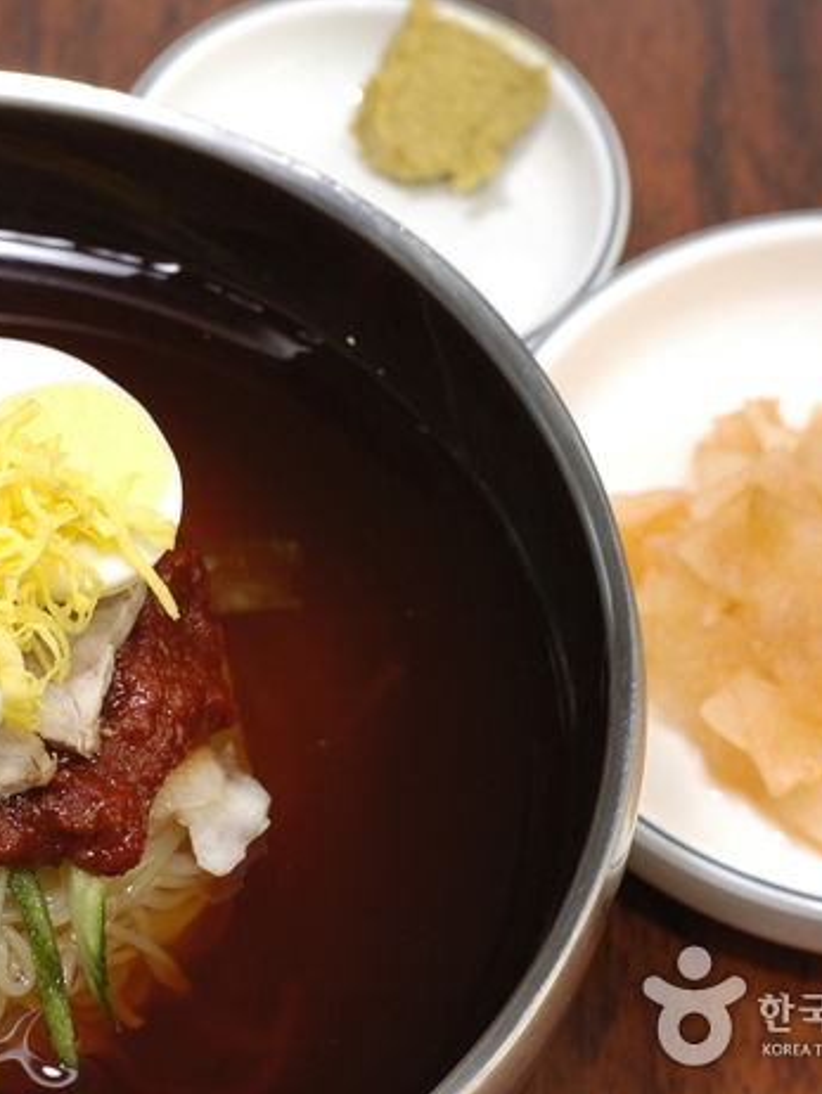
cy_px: 548
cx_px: 205
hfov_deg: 13.5
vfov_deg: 18.0
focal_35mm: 109
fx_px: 3448
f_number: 5.6
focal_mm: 50
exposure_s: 1/80
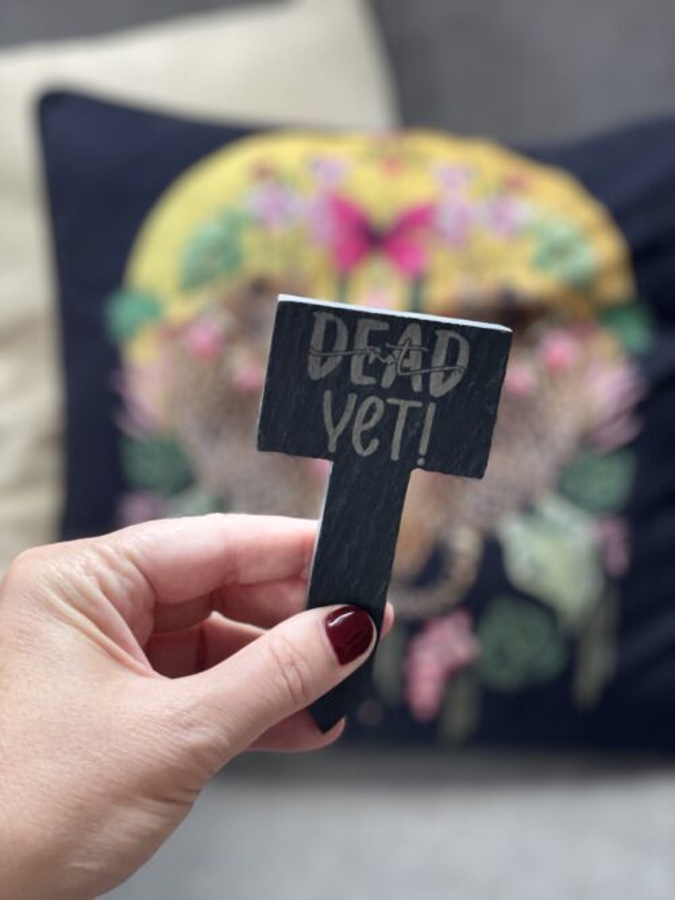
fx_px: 1352
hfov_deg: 28.0
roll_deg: +0.5
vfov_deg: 36.8
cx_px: 338
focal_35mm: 52
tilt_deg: -27.1
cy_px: 450
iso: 160
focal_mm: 6
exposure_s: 1/122
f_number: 2
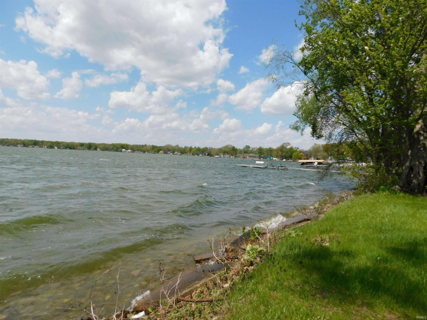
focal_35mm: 23
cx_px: 214
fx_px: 284
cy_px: 160
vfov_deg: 58.9
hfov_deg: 73.9
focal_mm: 4
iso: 125
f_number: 6
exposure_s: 1/640
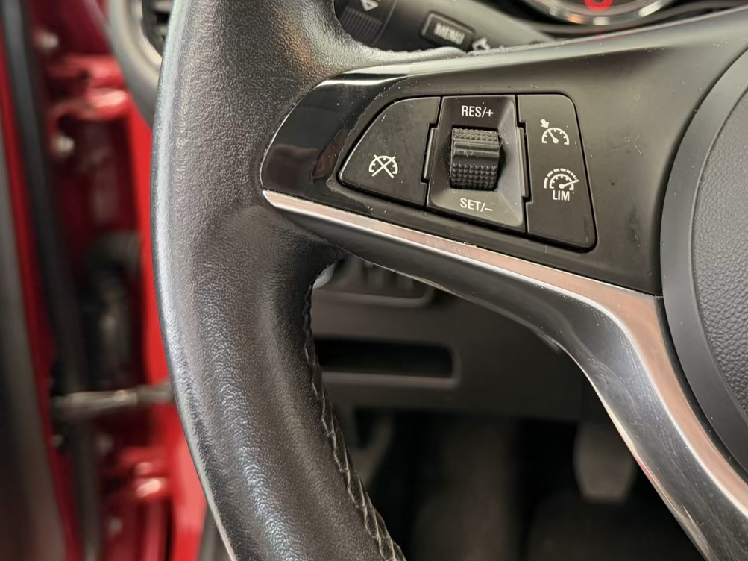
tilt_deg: -25.1
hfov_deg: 45.3
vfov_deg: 34.2
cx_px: 480
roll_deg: +0.3
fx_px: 886
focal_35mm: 41
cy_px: 123
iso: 400
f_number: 1.78
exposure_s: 1/50
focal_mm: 6.76
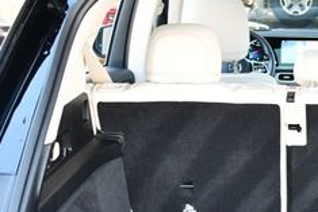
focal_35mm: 98
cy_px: 239
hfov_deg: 20.2
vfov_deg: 13.7
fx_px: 866
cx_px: 313
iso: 800
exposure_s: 1/160
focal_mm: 18
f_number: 3.5
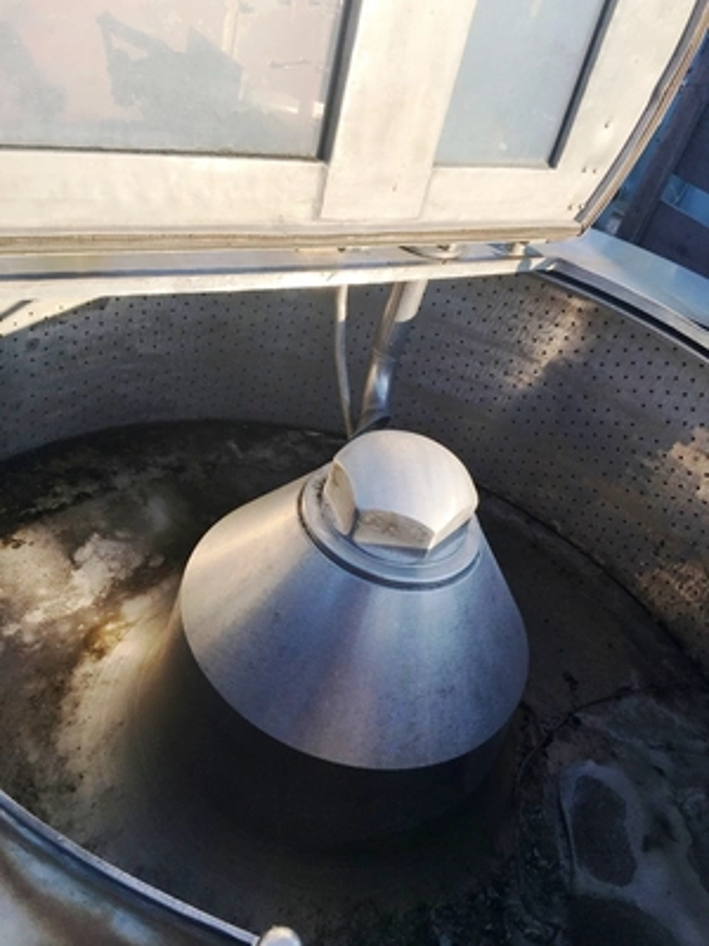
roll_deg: -17.6
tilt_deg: -37.4
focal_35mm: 29
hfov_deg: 48.2
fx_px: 792
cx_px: 354
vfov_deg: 61.7
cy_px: 473
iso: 25
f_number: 2.2
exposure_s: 1/836
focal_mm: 4.15
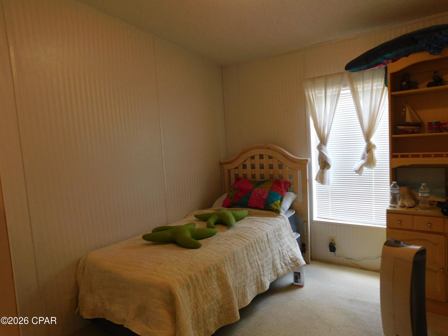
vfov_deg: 58.9
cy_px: 168
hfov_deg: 73.9
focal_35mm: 23
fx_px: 298
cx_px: 224
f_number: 3
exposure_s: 1/30
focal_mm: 4
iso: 140
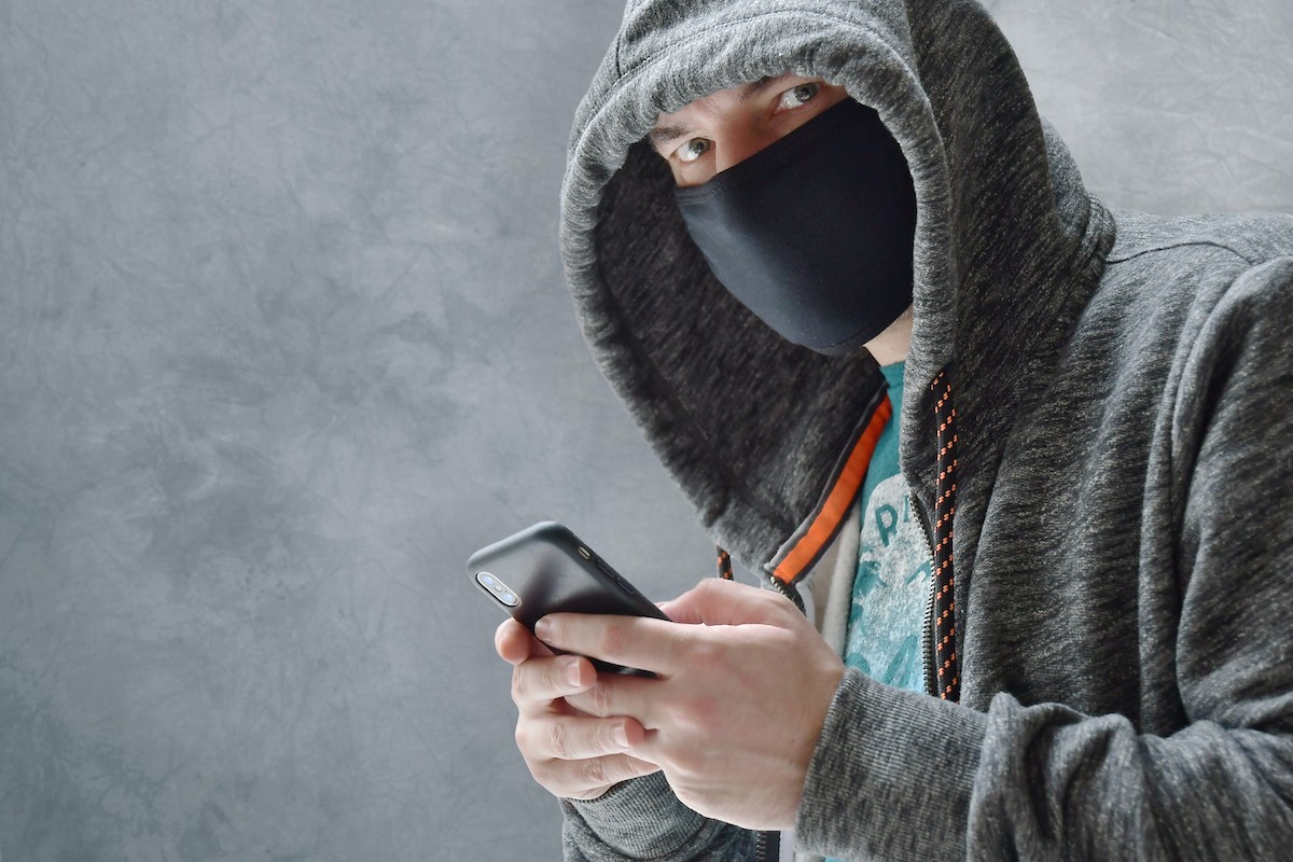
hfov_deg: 33.4
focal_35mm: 60
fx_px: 2155
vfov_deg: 22.6
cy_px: 431
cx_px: 646
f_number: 3.5
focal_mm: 40
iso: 400
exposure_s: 1/50
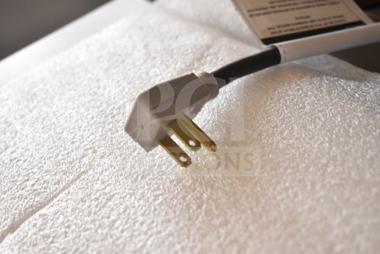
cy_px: 127
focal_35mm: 51
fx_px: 538
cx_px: 190
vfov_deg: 26.5
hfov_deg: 38.9
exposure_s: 1/50
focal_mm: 34
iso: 220
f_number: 4.5
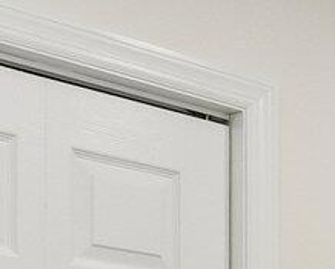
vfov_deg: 10.8
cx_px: 738
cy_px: 520
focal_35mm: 132
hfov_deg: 12.3
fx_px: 1311
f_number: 7.1
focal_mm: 15
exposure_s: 1/200
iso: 1250
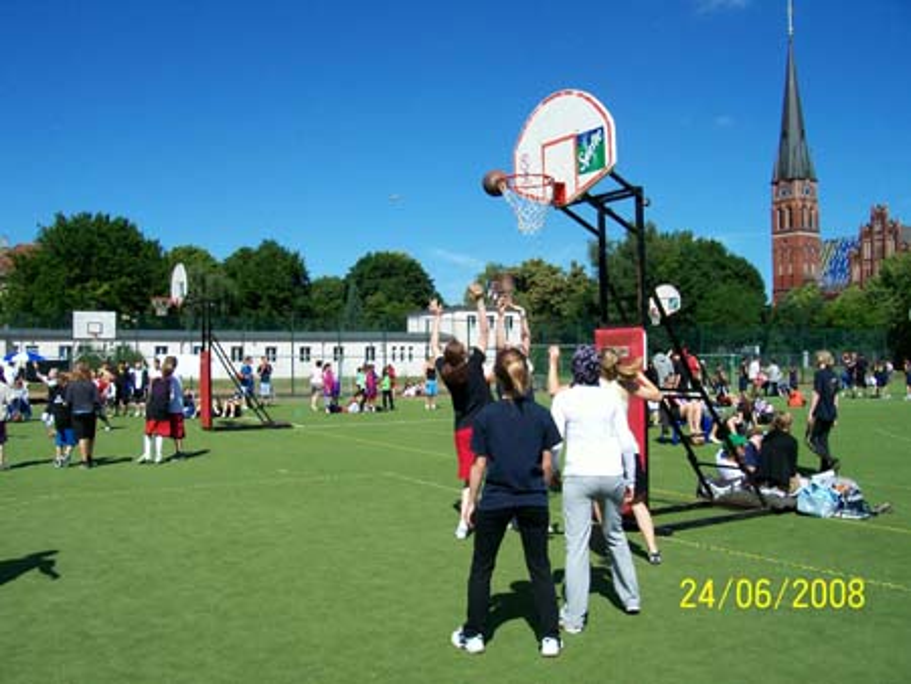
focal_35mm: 34
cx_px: 456
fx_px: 895
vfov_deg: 41.8
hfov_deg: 53.9
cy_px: 342
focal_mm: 5.6
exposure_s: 1/587
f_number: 5.1
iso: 80
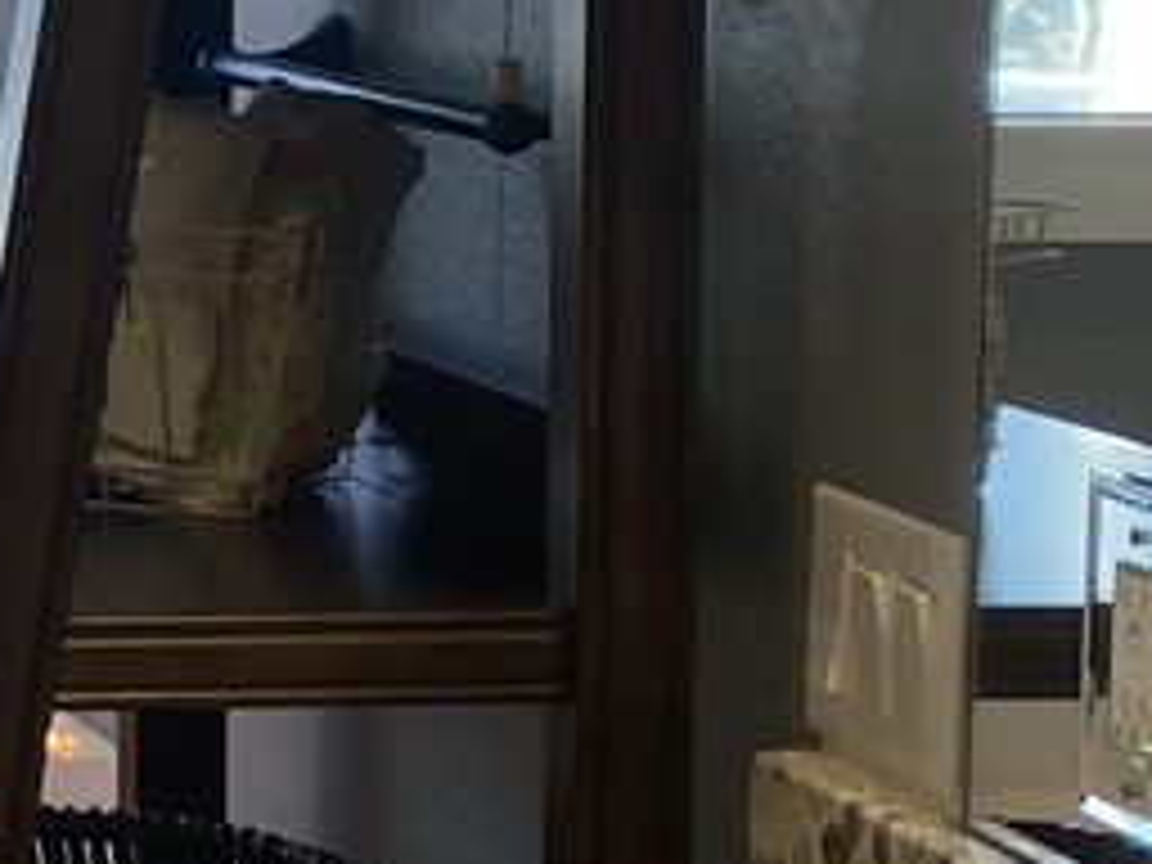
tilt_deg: -6.3
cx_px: -1080
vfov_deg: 10.1
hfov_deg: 12.1
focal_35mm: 146
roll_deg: +0.5
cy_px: 194
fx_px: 4859
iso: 125
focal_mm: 4.25
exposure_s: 1/120
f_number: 1.8
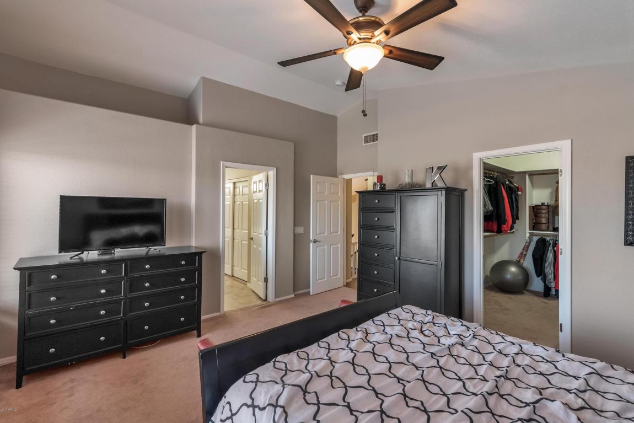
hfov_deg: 100.4
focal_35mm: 15
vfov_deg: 77.3
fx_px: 264
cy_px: 212
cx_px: 317
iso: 3200
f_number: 4.5
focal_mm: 15
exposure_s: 1/80
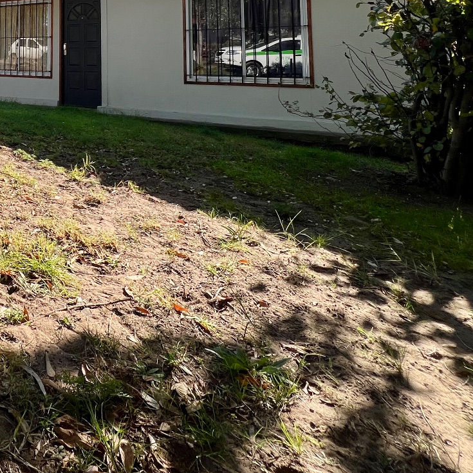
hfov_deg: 43.6
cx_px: -31
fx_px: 464
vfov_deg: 47.3
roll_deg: -0.6
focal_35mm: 30
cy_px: 29
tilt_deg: +4.3
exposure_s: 1/690
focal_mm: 1.57
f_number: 1.8
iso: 32
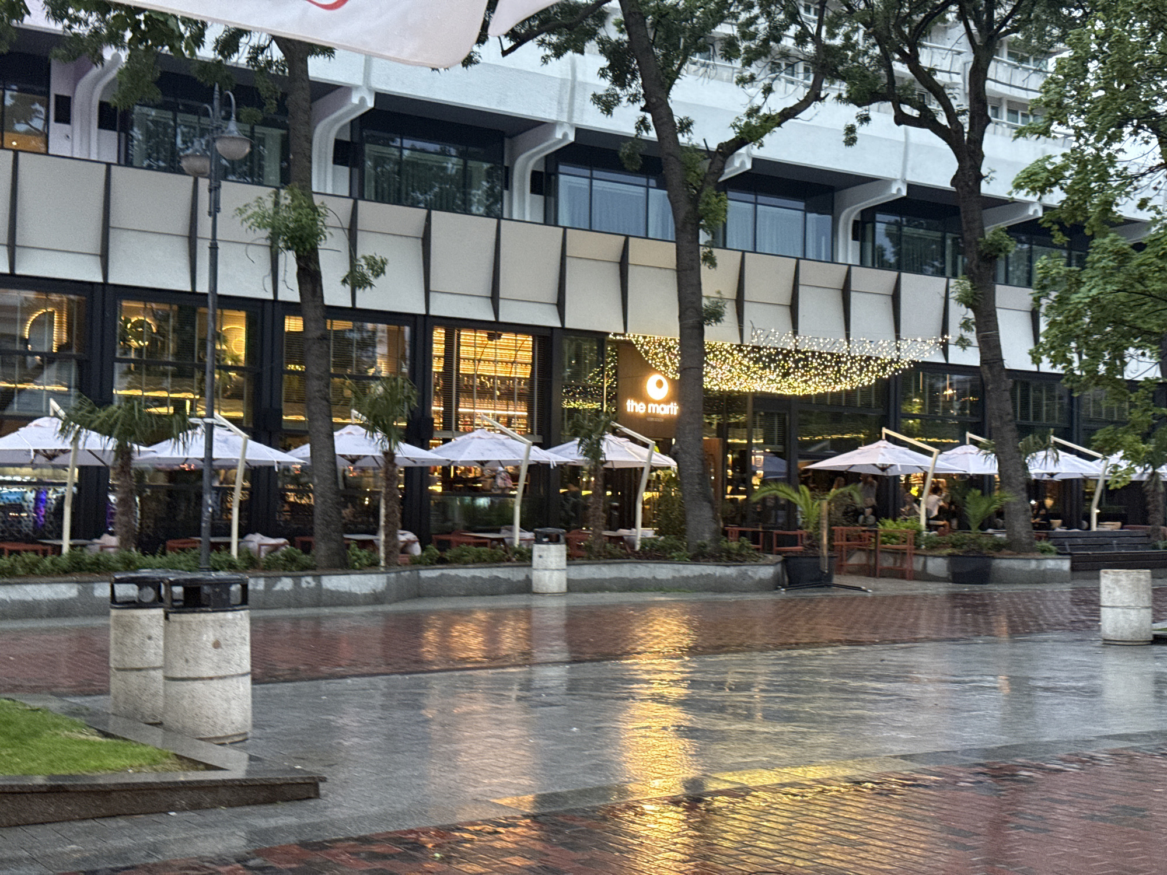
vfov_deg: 30.3
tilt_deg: +2.9
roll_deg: -1.1
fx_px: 1618
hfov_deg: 39.7
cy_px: 438
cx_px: 584
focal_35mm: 48
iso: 200
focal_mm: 6.76
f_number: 1.78
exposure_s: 1/33
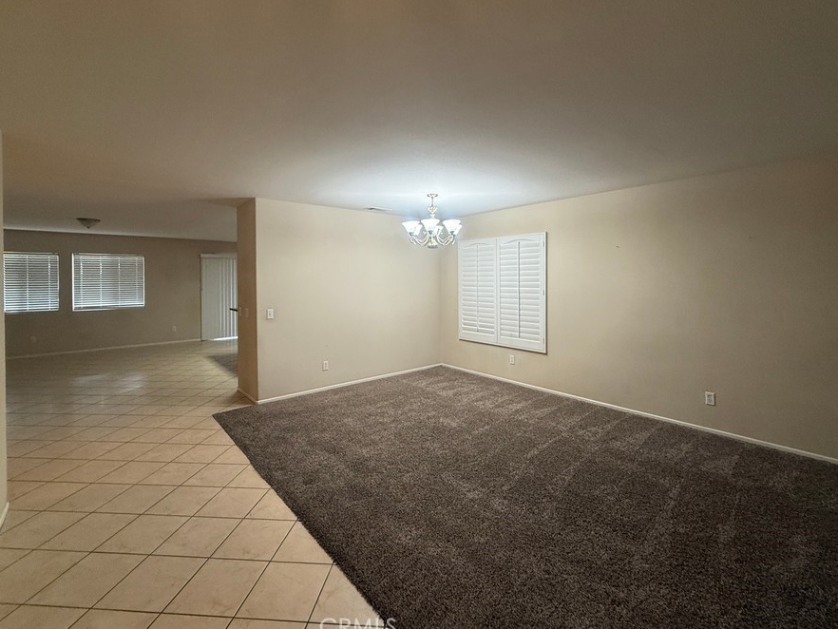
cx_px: 430
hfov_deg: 94.5
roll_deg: +0.1
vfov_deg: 77.9
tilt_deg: -1.2
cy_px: 281
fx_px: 387
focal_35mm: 16
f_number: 2.2
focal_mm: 2.22
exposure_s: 1/120
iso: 250
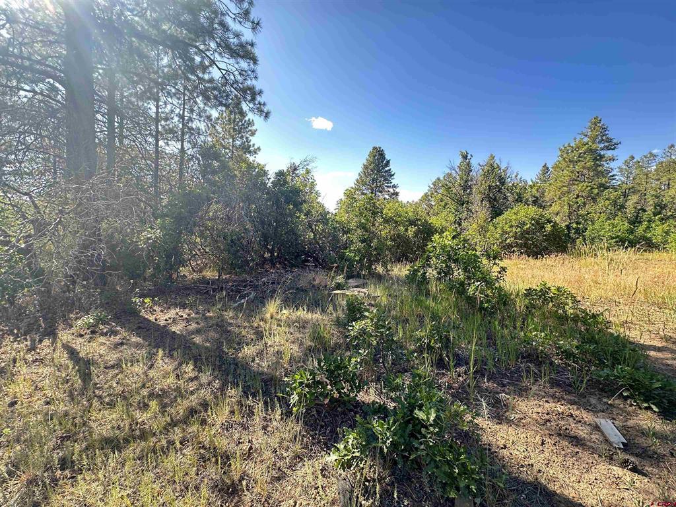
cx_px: 338
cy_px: 254
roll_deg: -2.0
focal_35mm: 14
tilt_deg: -5.4
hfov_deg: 102.1
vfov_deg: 85.7
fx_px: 273
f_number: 2.2
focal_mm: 2.22
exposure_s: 1/148
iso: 40
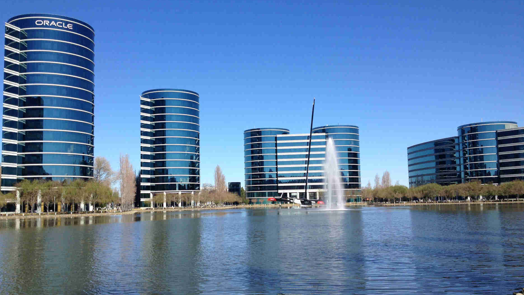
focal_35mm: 39
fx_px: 542
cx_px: 260
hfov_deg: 51.6
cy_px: 155
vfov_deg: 30.4
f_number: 2.4
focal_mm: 4.28
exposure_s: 1/1972
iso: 50
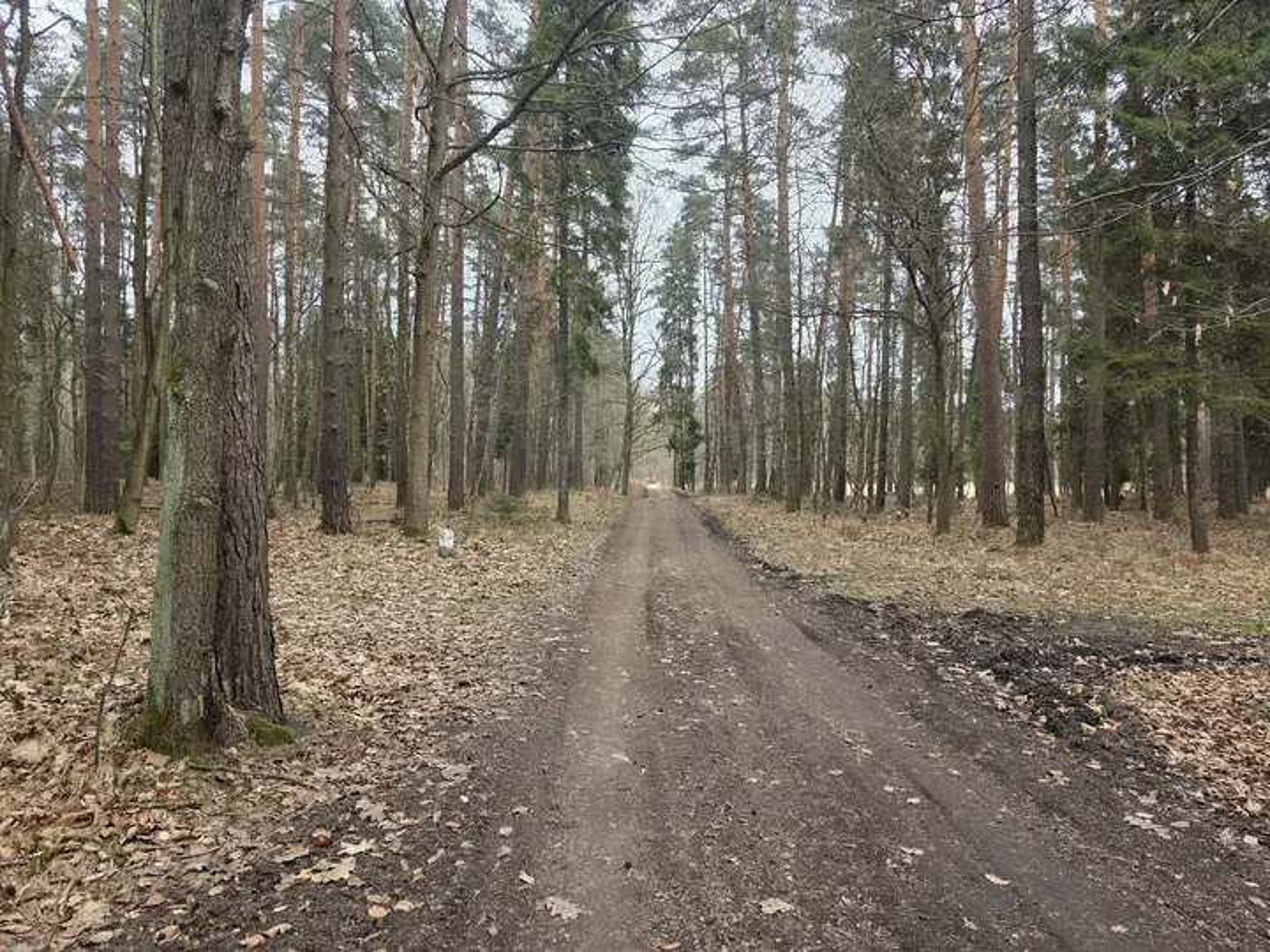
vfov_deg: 58.9
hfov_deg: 73.9
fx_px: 844
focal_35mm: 23
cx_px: 635
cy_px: 476
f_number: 1.7
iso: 80
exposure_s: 1/180
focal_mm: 6.3
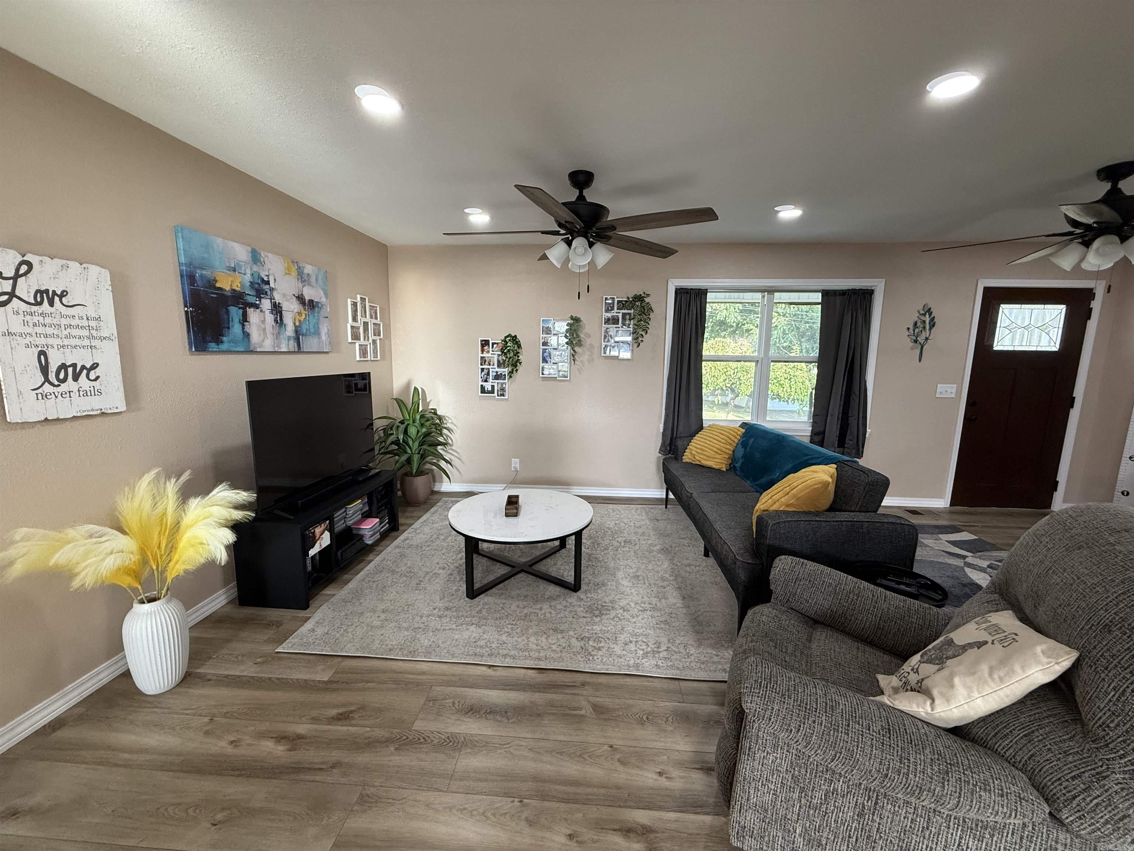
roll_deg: -0.9
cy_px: 426
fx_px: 459
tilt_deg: -8.1
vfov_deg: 85.7
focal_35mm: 14
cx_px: 567
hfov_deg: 102.1
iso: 250
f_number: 2.2
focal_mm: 2.22
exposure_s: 1/120
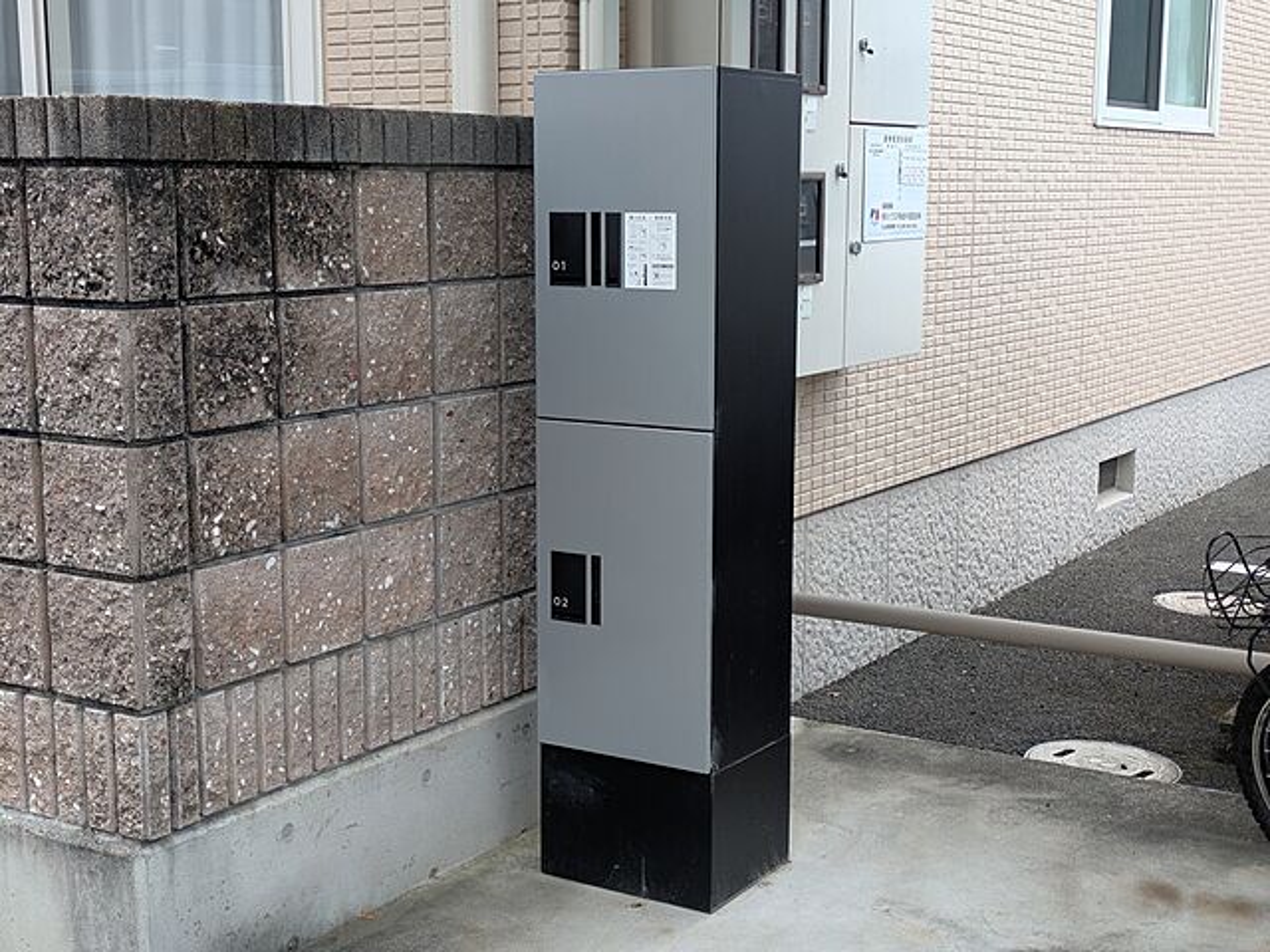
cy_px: 476
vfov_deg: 28.6
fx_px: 1871
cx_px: 635
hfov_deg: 37.5
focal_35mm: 51
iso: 44
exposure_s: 1/410
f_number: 1.89
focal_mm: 5.43
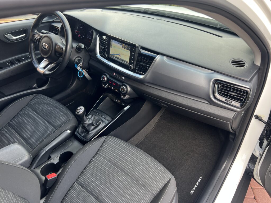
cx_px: 136
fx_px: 204
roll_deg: +0.3
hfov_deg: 67.3
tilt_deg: -37.1
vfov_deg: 53.1
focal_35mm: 26
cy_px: 102
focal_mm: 5.7
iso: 40
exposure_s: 1/121
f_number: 1.5
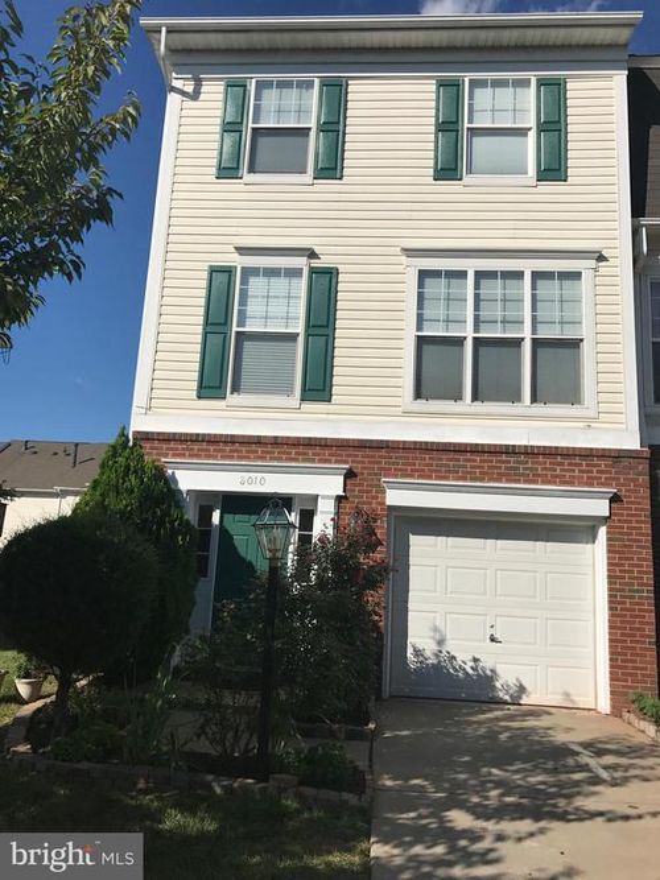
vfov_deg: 63.5
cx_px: 330
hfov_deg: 49.7
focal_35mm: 28
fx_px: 712
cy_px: 440
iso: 20
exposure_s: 1/5319
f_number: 1.8
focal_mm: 3.99
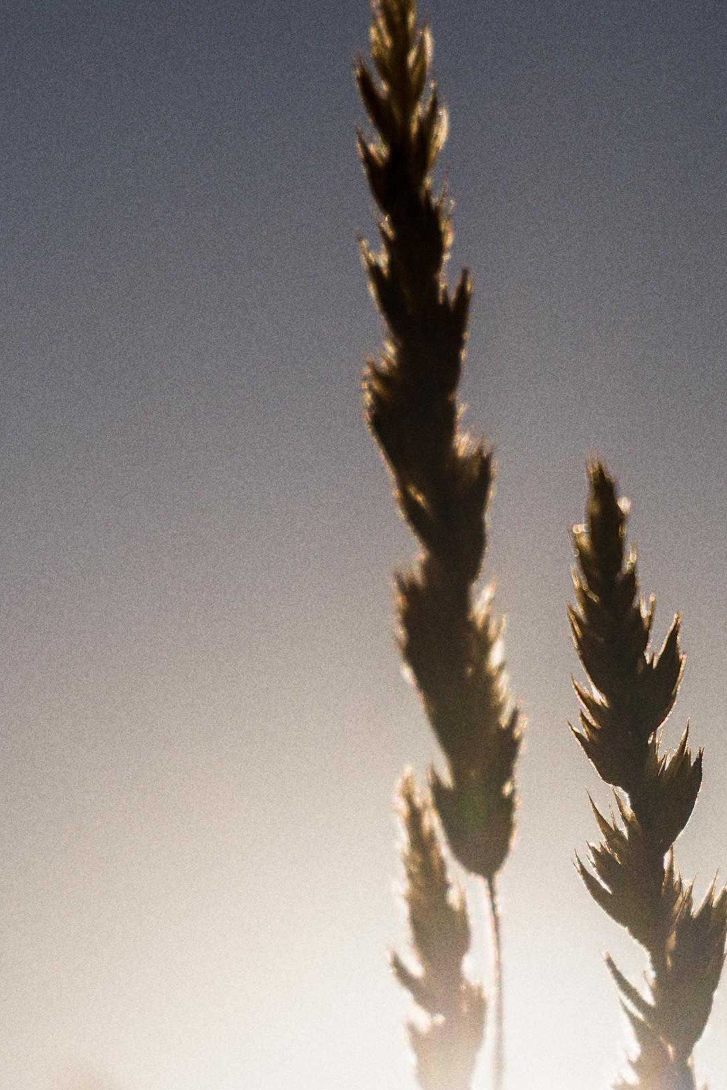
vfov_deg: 11.6
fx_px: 5299
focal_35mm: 175
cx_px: 511
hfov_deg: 7.8
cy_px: 1112
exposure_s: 1/5800
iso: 125
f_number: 5
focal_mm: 48.6
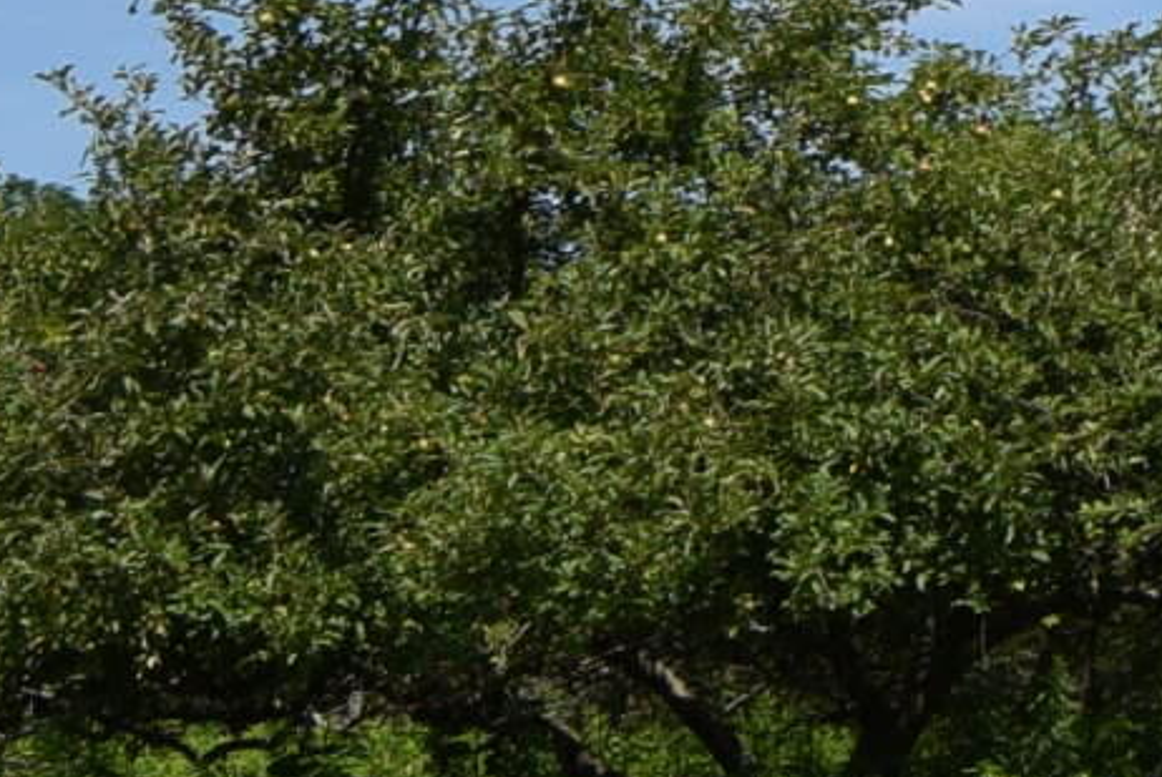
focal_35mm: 136
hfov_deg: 13.4
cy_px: -352
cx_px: 2158
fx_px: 4394
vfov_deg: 9.8
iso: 200
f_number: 10
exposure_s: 1/400
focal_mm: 14
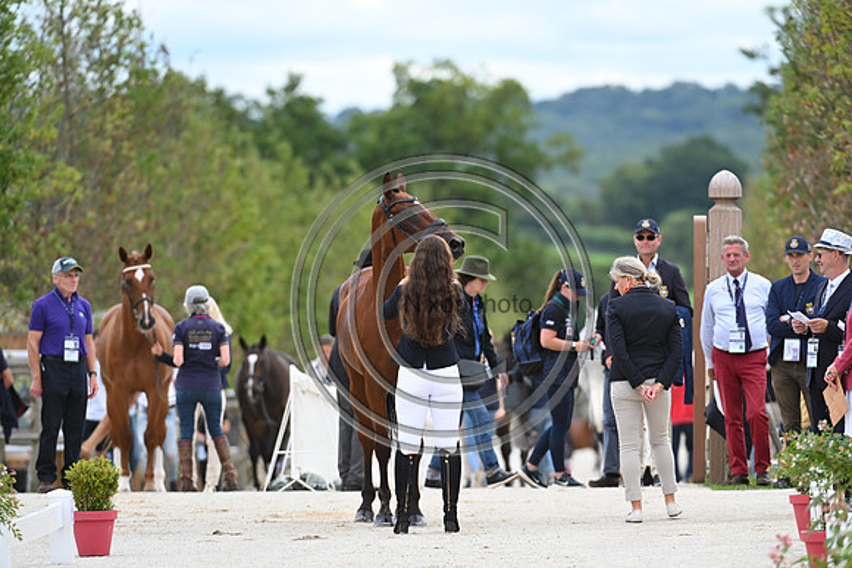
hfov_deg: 5.2
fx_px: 9468
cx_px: 426
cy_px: 284
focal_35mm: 400
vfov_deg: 3.4
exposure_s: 1/1600
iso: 800
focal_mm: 400
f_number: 5.6
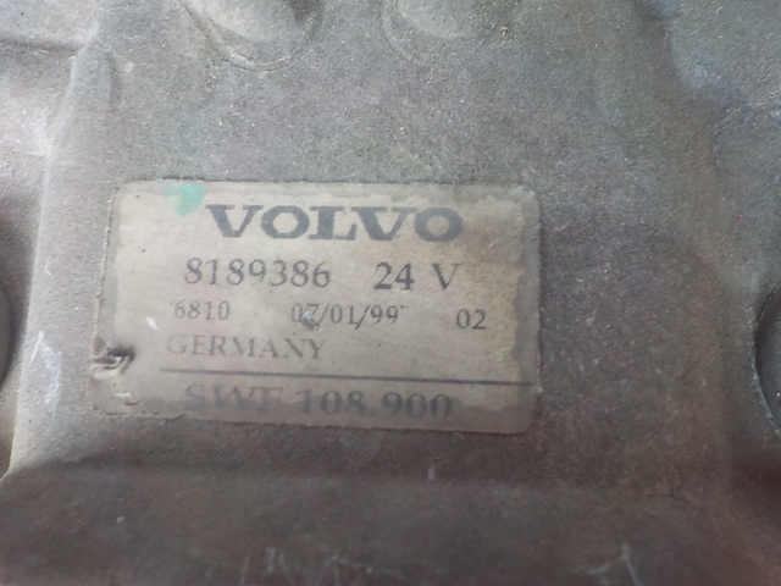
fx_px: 677
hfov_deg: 60.0
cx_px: 390
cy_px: 293
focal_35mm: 30
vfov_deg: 46.8
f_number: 3.3
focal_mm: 4.1
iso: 220
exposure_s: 1/30
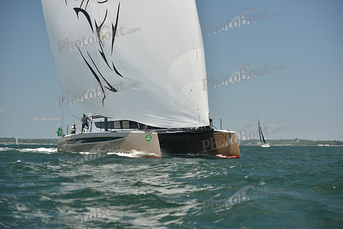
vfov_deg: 12.5
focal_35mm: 110
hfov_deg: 18.6
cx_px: 172
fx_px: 1048
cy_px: 114
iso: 320
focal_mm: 110
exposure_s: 1/1250
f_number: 5
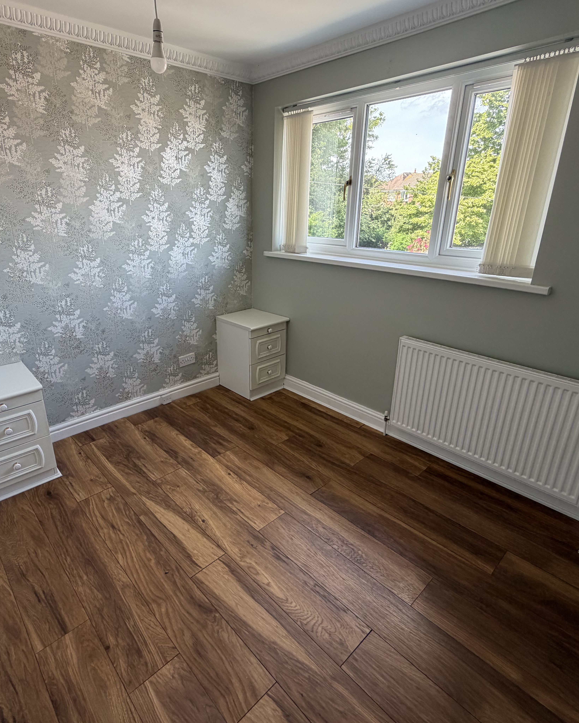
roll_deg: +0.3
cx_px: 250
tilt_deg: -18.7
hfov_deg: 70.5
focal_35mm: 19
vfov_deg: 83.2
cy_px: 349
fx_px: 407
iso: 125
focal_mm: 2.22
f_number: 2.2
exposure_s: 1/121
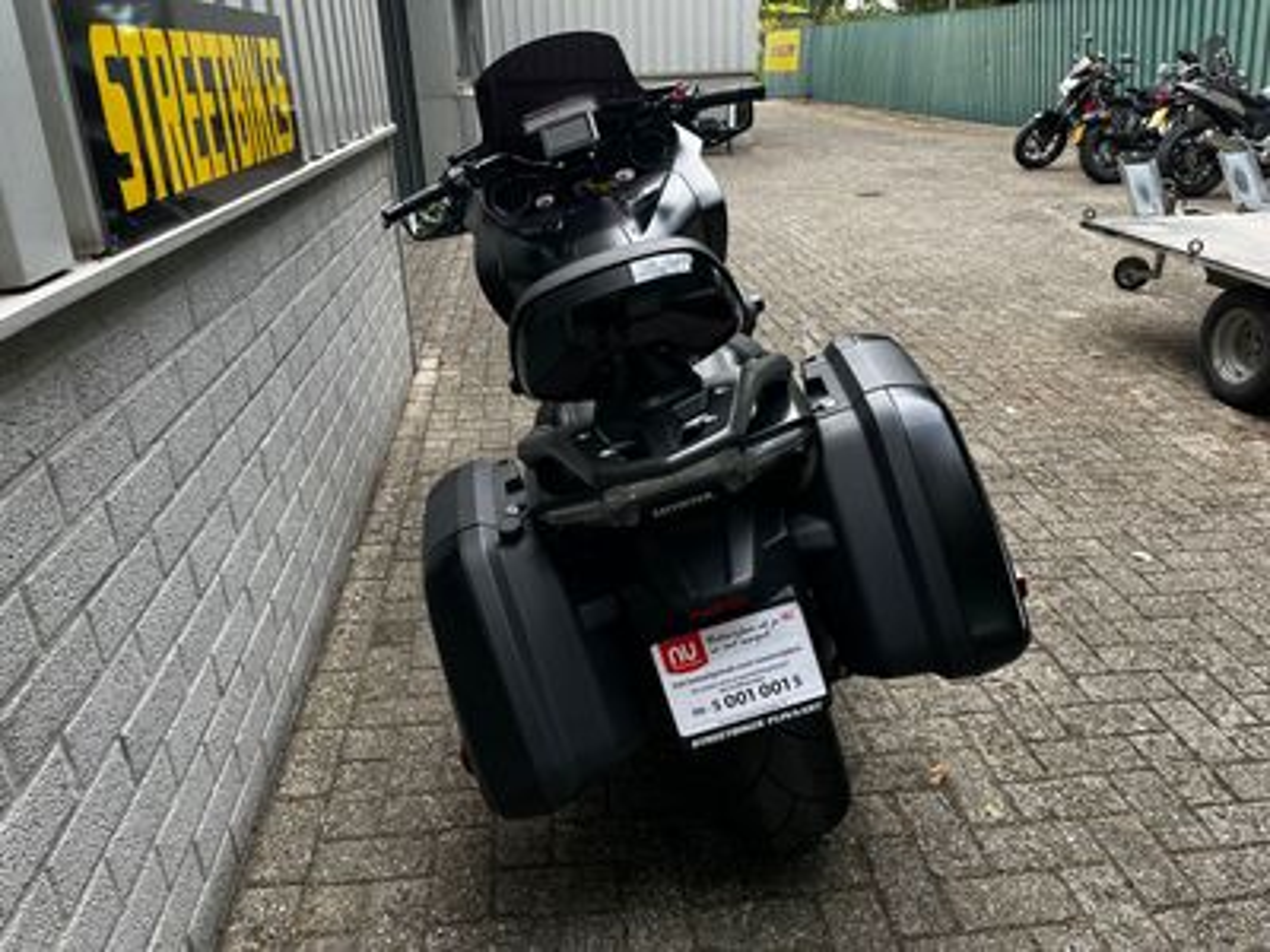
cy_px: 476
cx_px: 635
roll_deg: +1.9
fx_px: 954
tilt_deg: -23.7
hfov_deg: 67.3
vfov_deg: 53.1
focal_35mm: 26
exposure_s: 1/260
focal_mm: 5.1
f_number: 1.6
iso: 40
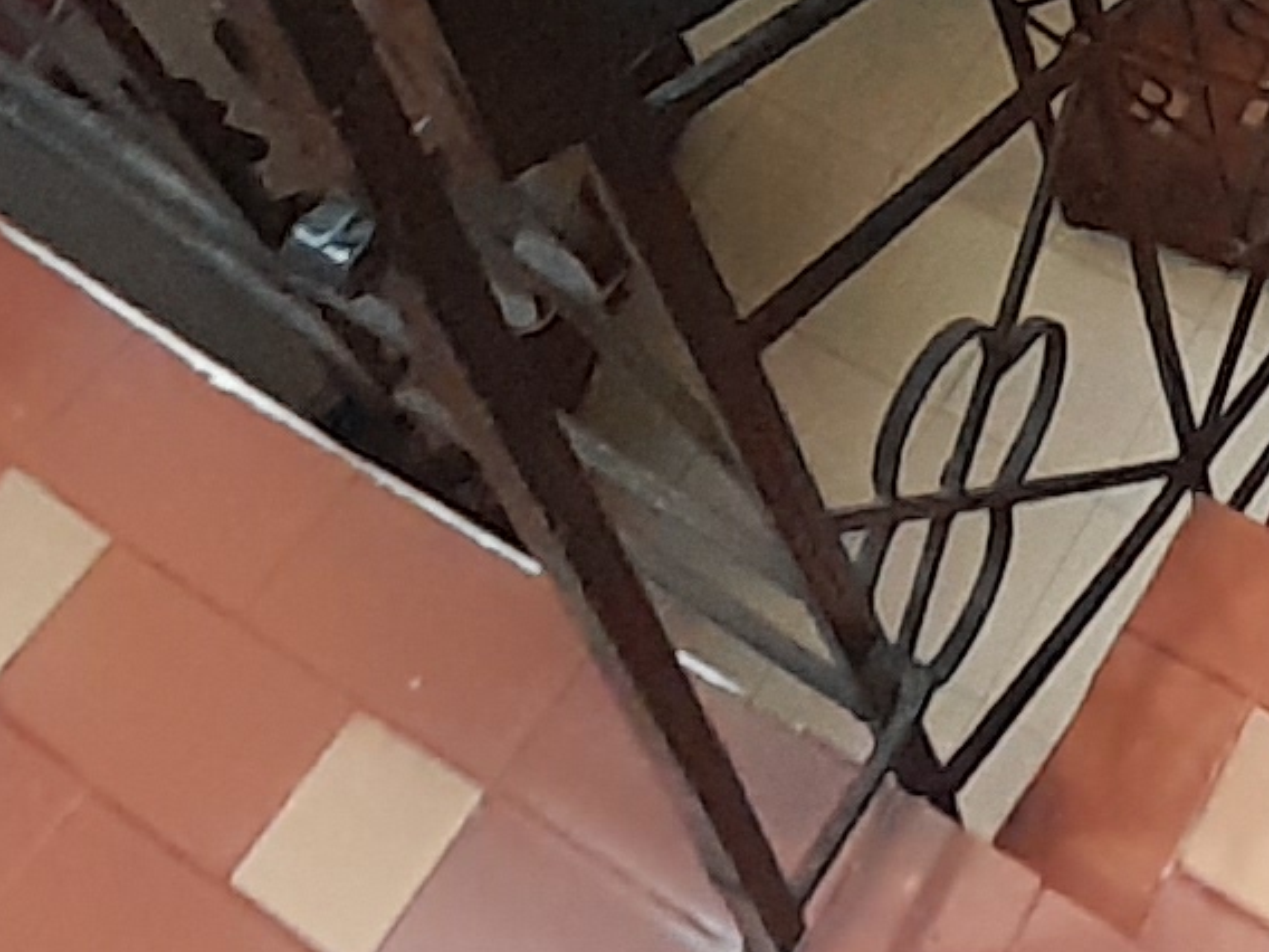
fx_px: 2163
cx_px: 1459
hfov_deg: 29.0
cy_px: -657
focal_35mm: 59
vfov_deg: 19.7
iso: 400
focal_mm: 1.13
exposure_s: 1/24
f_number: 2.2
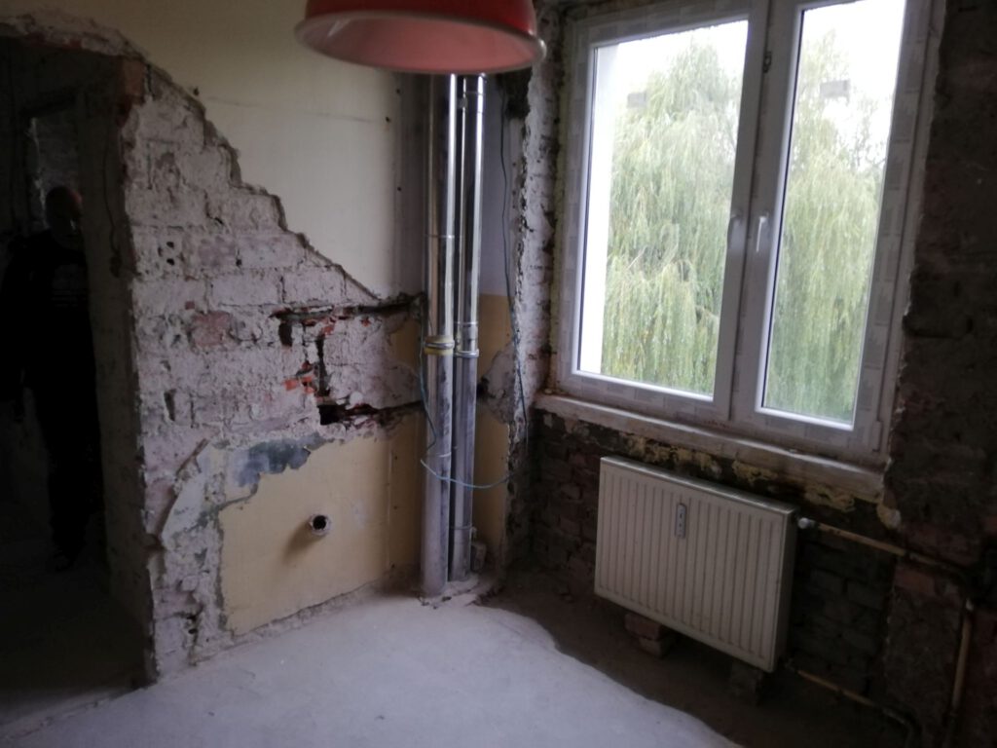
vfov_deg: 53.1
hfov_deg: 67.3
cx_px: 498
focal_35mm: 26
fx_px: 749
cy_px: 374
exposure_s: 1/33.3
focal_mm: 3.81
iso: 250
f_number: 2.2
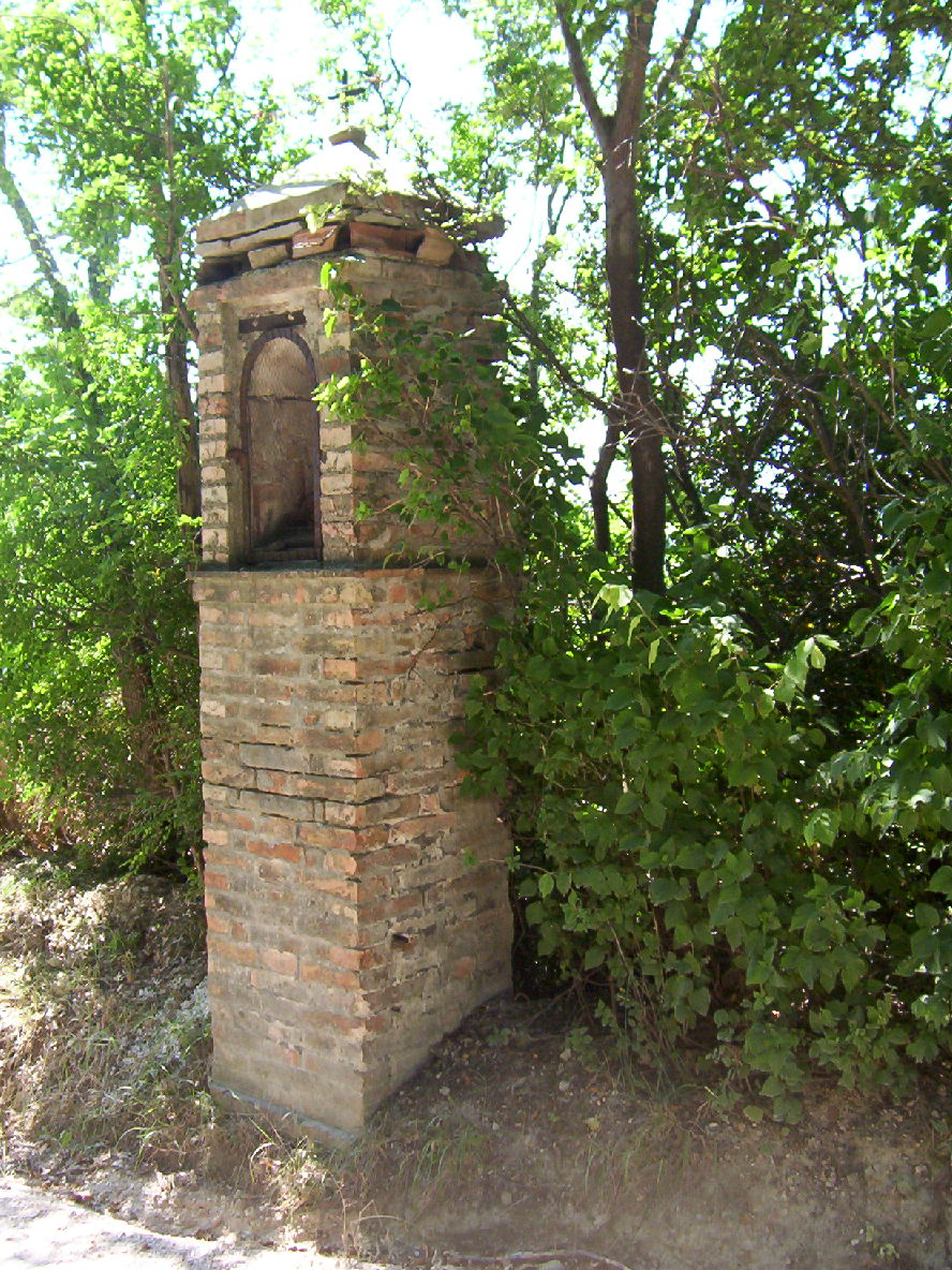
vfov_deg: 51.4
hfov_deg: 39.7
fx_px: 1320
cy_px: 635
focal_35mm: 36
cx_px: 476
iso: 100
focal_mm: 5.54
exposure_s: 1/255
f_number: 2.76
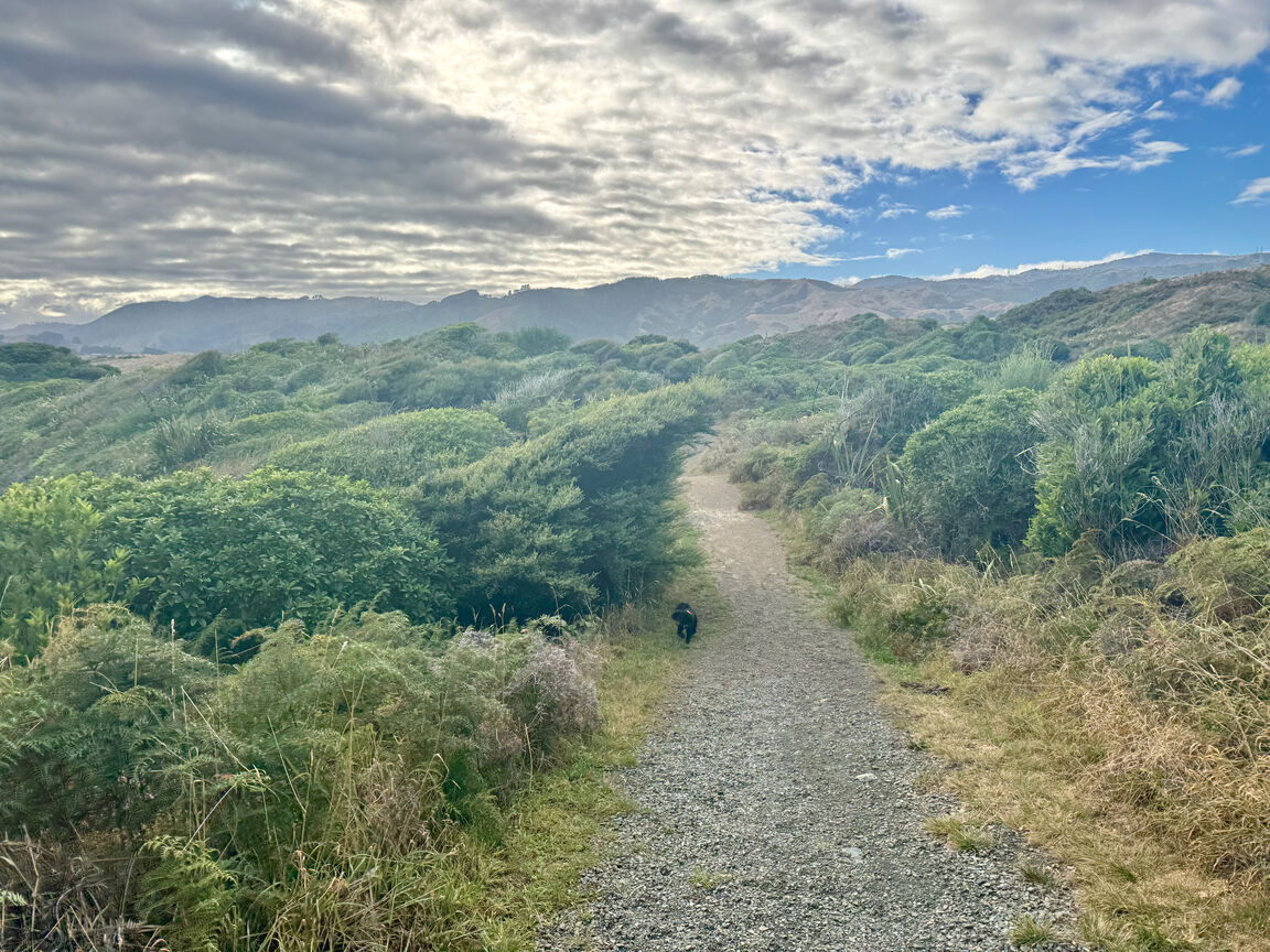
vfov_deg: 56.8
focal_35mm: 24
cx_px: 635
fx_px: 881
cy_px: 476
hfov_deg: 71.6
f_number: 1.78
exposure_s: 1/2331
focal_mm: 6.76
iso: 80
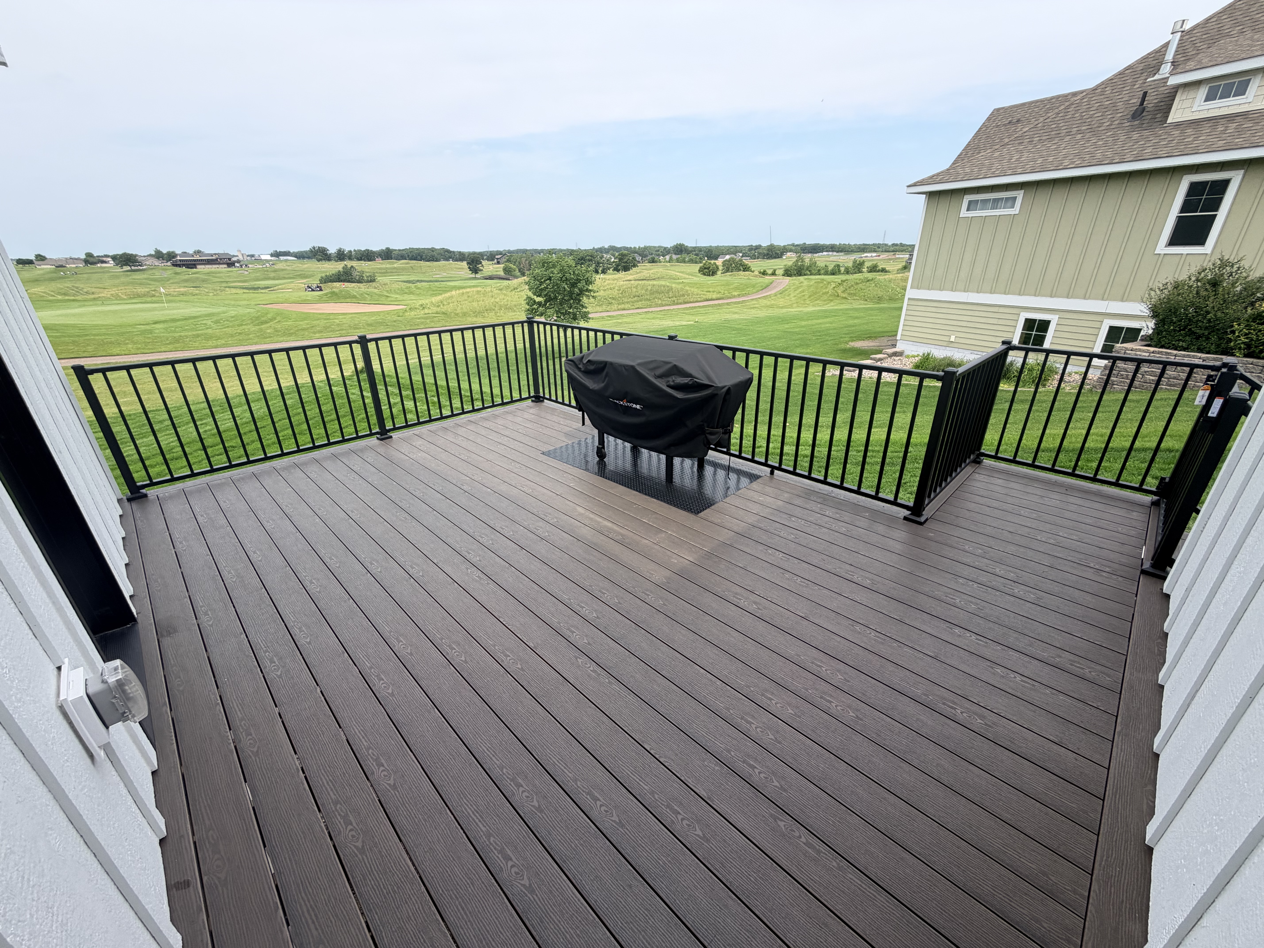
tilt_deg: -22.1
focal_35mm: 14
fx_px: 511
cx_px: 632
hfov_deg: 102.1
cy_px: 474
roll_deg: +2.1
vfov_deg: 85.7
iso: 32
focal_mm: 2.22
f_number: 2.2
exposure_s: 1/770
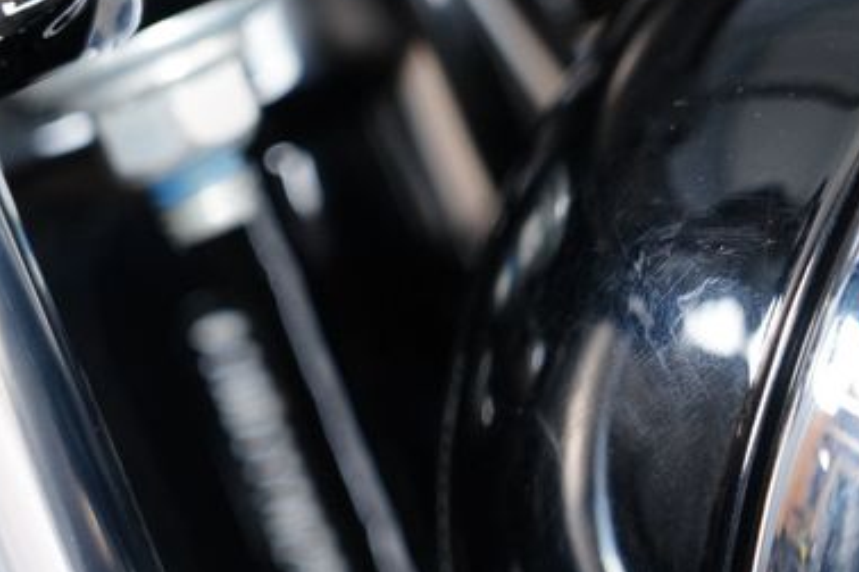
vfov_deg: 7.7
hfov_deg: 11.5
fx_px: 4247
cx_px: 670
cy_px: 233
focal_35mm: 178
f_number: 4
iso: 1600
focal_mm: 105
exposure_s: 1/100
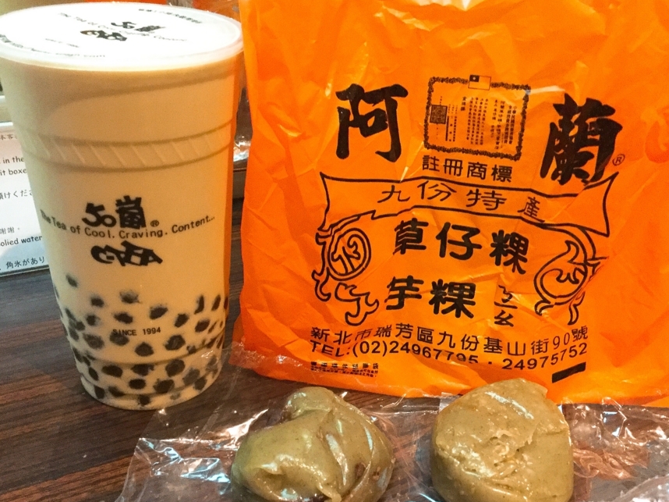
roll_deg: -8.6
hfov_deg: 50.1
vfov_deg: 38.6
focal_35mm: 37
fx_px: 715
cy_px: 283
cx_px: 371
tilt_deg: -31.7
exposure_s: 1/15
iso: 320
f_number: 2.4
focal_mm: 3.3
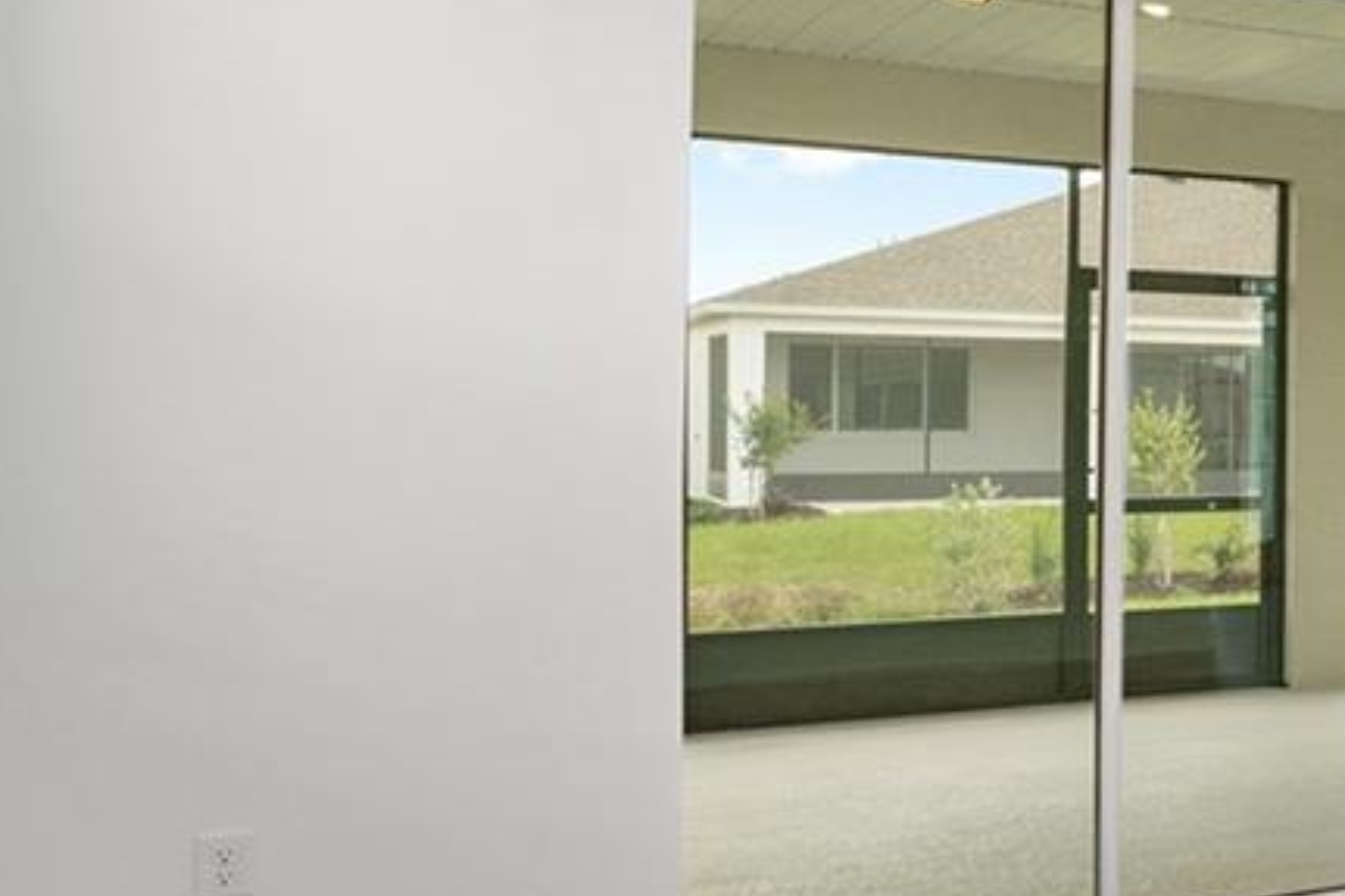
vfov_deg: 26.0
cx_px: 2225
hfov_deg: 24.5
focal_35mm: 52
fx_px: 1942
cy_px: 400
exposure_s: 1/13
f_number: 7.1
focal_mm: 14
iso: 200
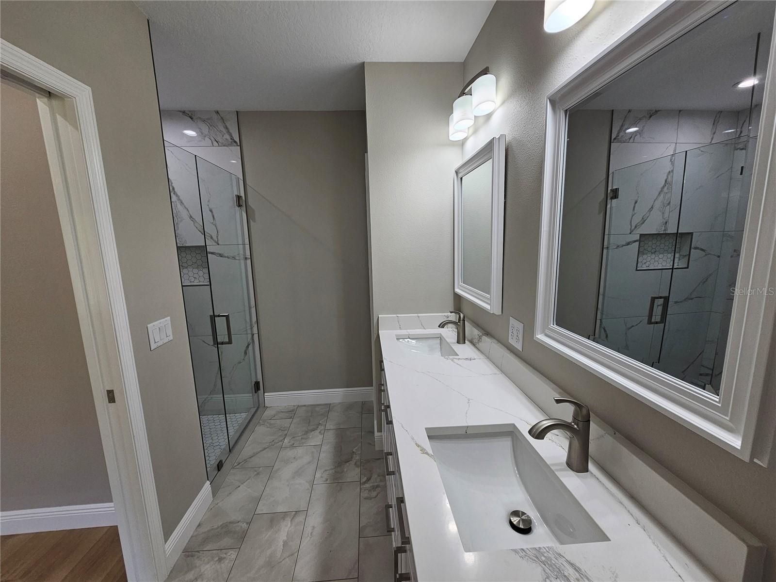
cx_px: 388
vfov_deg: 89.9
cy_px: 291
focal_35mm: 13
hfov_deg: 106.2
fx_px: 291
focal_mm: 2.2
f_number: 2.2
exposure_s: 1/120
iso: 80
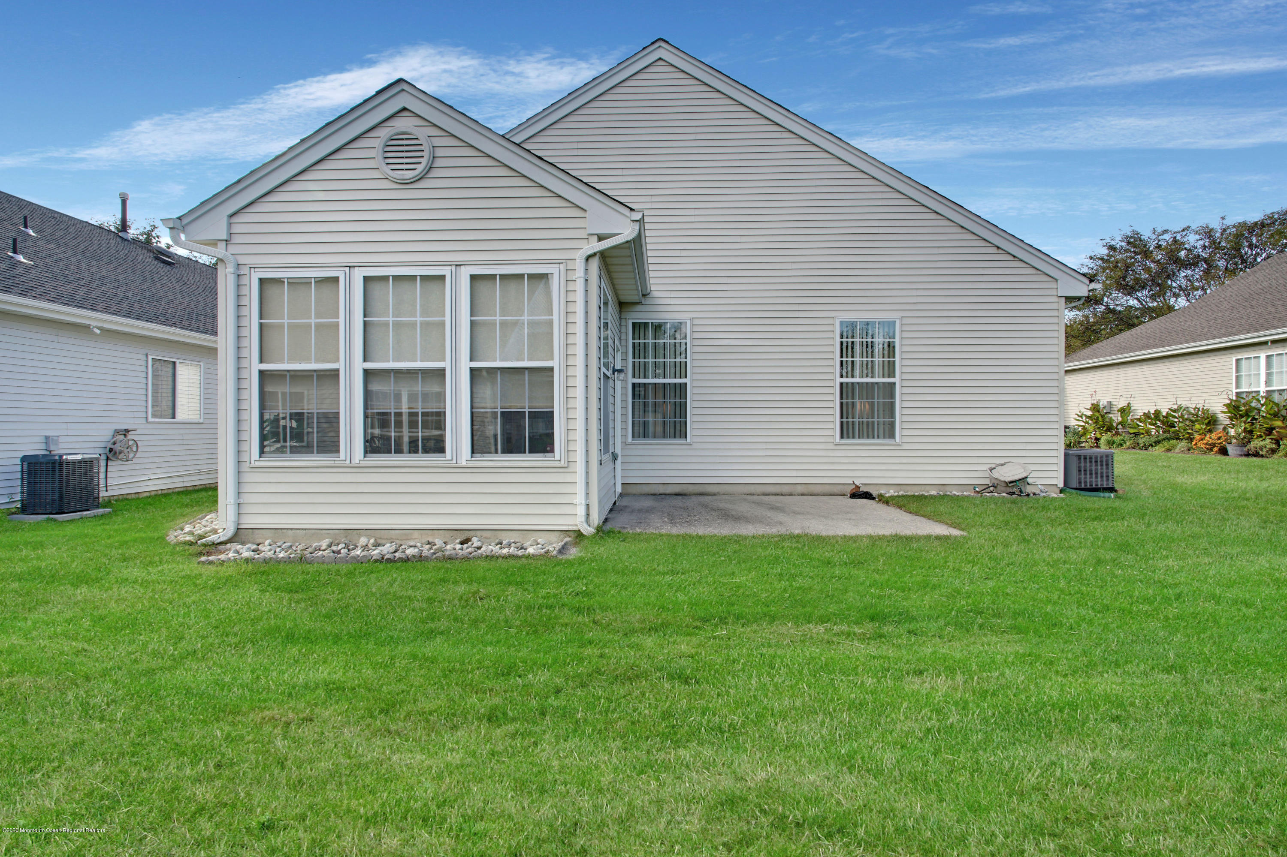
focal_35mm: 16
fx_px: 572
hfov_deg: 96.7
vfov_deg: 73.7
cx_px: 644
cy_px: 428
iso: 100
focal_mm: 16
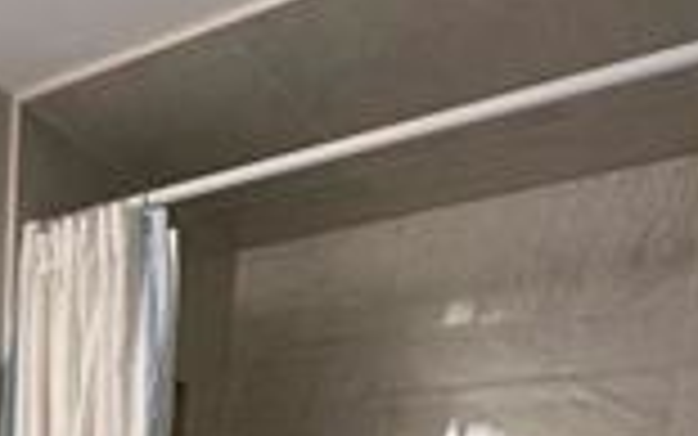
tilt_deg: -7.5
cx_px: 70
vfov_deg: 19.8
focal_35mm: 51
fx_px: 971
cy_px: 751
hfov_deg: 37.0
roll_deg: -2.2
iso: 160
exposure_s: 1/120
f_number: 2.2
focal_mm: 2.22
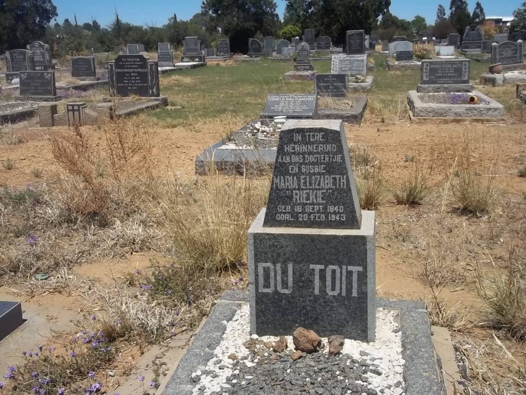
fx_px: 608
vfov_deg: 36.0
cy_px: 198
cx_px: 263
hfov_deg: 46.8
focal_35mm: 40
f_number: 6.3
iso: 80
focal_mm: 7.1
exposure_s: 1/500
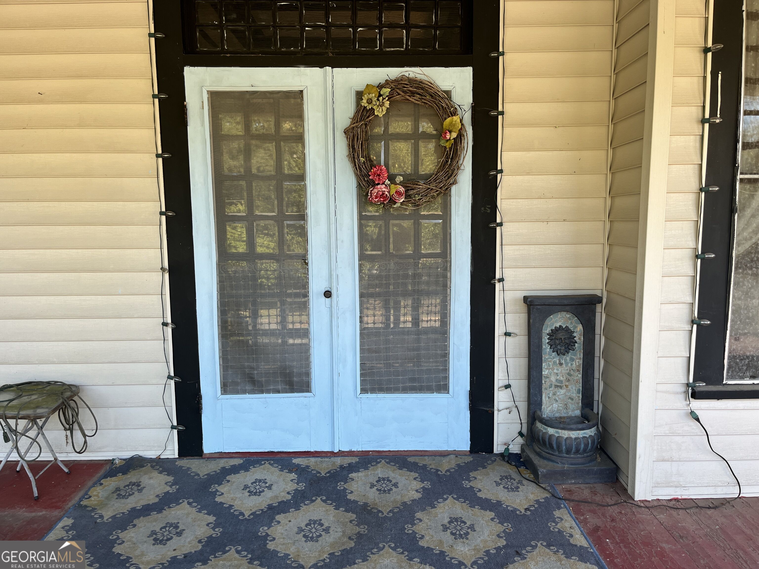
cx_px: 380
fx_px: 570
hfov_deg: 67.3
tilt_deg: -7.6
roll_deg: +0.6
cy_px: 284
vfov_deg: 53.1
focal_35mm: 26
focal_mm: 5.1
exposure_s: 1/121
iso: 40
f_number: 1.6
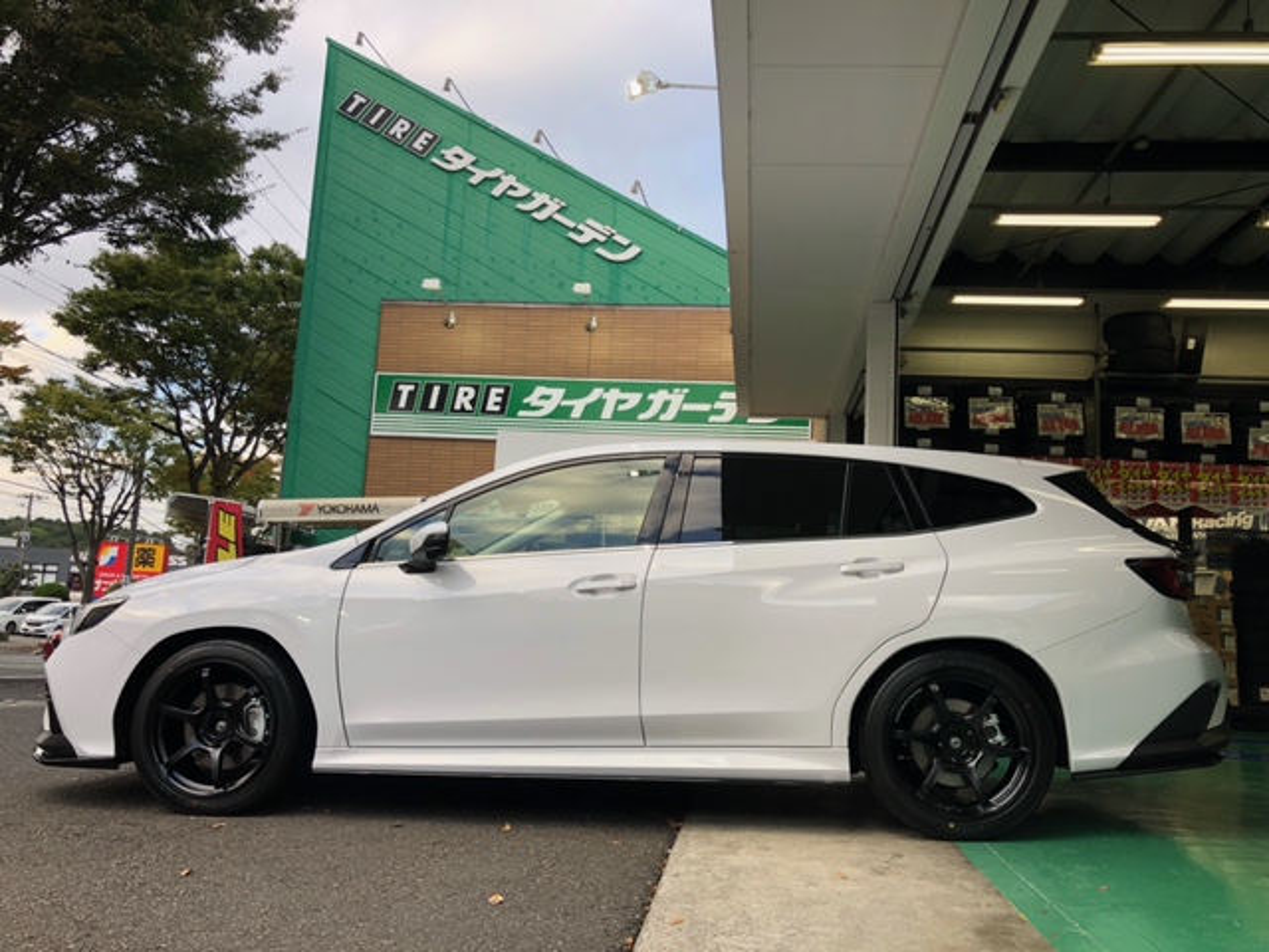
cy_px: 476
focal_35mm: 28
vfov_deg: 49.7
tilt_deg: +7.9
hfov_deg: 63.4
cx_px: 634
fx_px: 1026
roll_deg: -2.1
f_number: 1.8
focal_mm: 3.99
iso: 20
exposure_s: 1/191
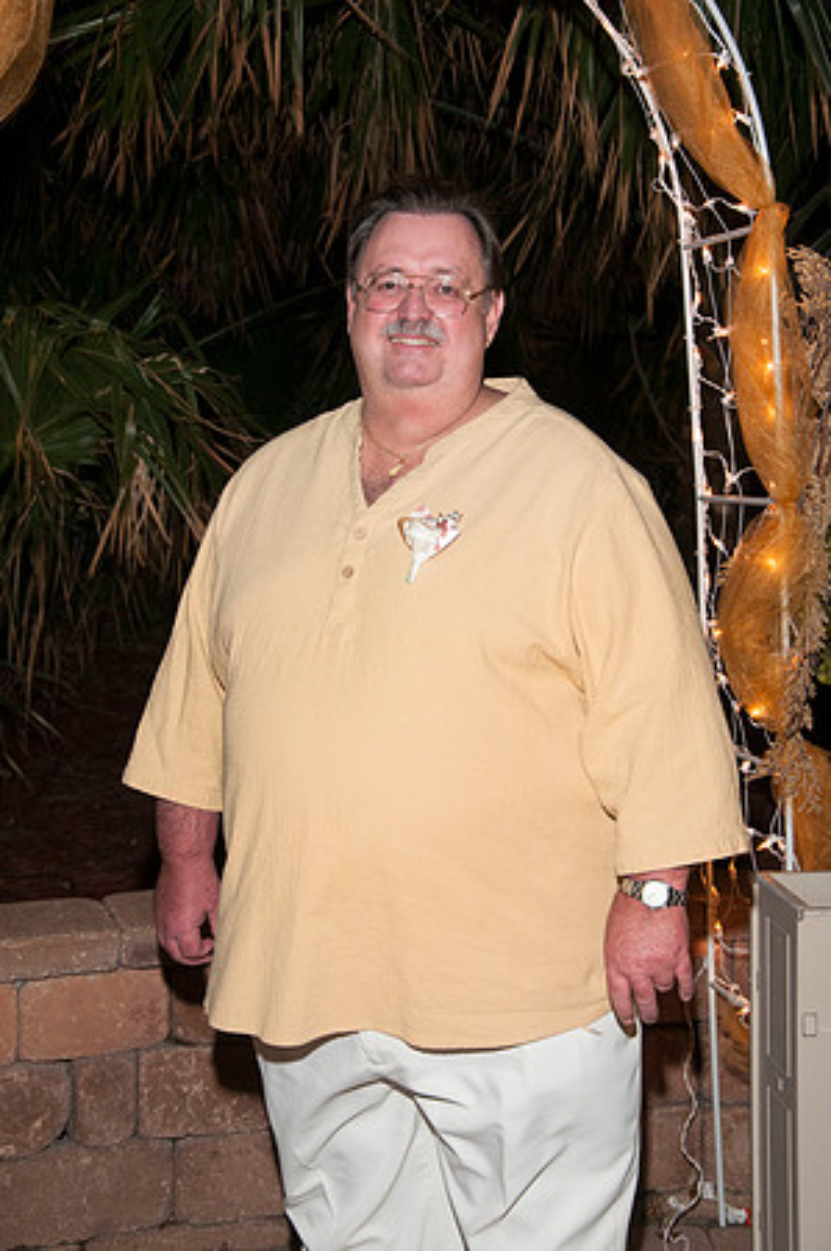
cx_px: 416
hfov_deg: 22.6
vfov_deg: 33.4
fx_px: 2082
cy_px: 626
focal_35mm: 60
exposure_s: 1/30
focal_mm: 40
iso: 400
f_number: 5.6
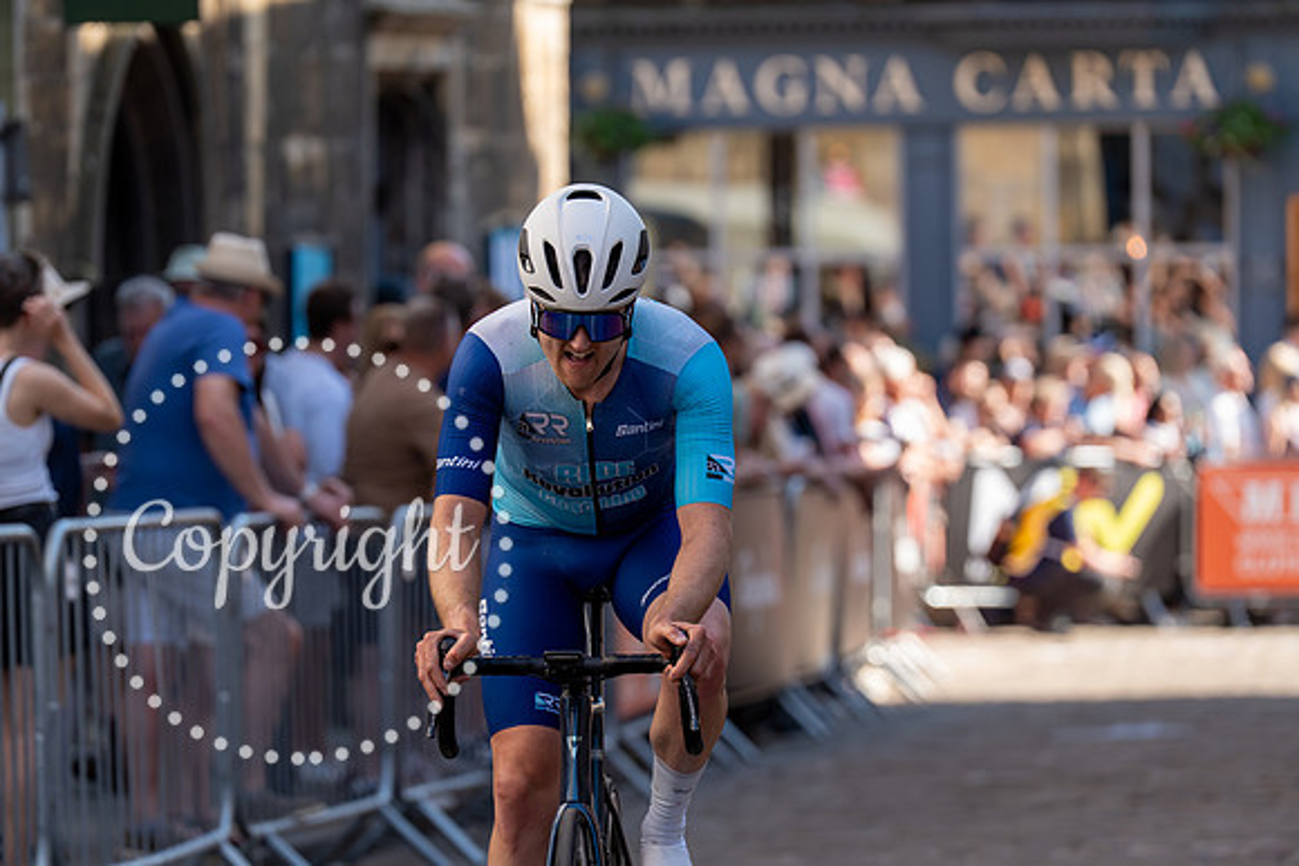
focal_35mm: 194
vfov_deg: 7.1
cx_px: 650
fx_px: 7001
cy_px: 433
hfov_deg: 10.6
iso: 500
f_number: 4
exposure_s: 1/1000
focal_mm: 194
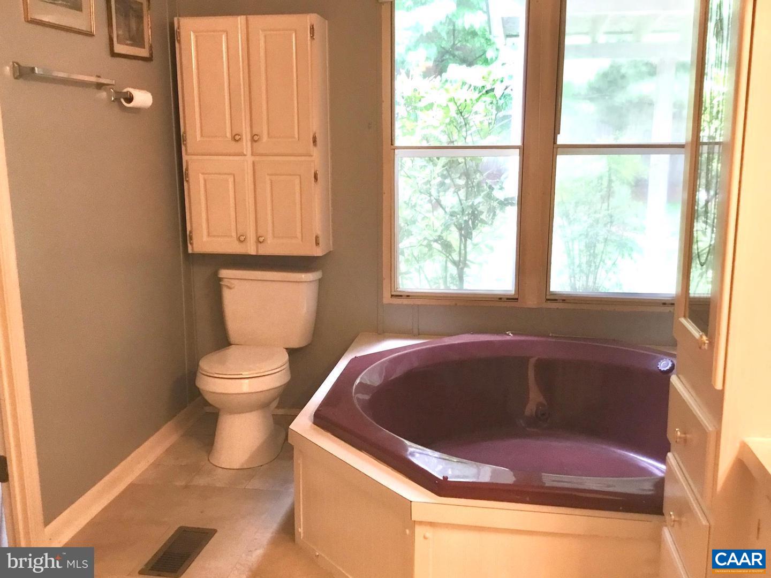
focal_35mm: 31
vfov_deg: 45.4
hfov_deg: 58.4
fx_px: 690
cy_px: 289
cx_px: 386
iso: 100
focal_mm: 3.3
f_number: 2.4
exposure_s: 1/30
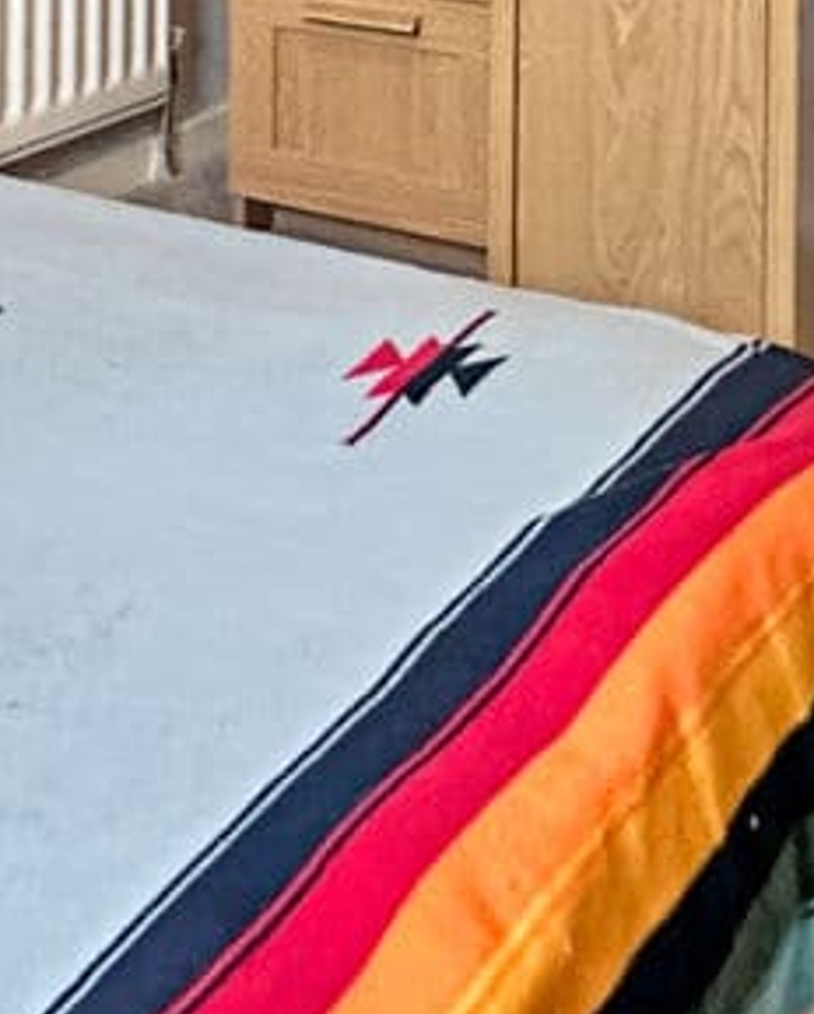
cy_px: -498
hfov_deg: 22.3
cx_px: 214
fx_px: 2043
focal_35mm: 68
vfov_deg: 22.8
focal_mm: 2.22
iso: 640
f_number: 2.2
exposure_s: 1/60
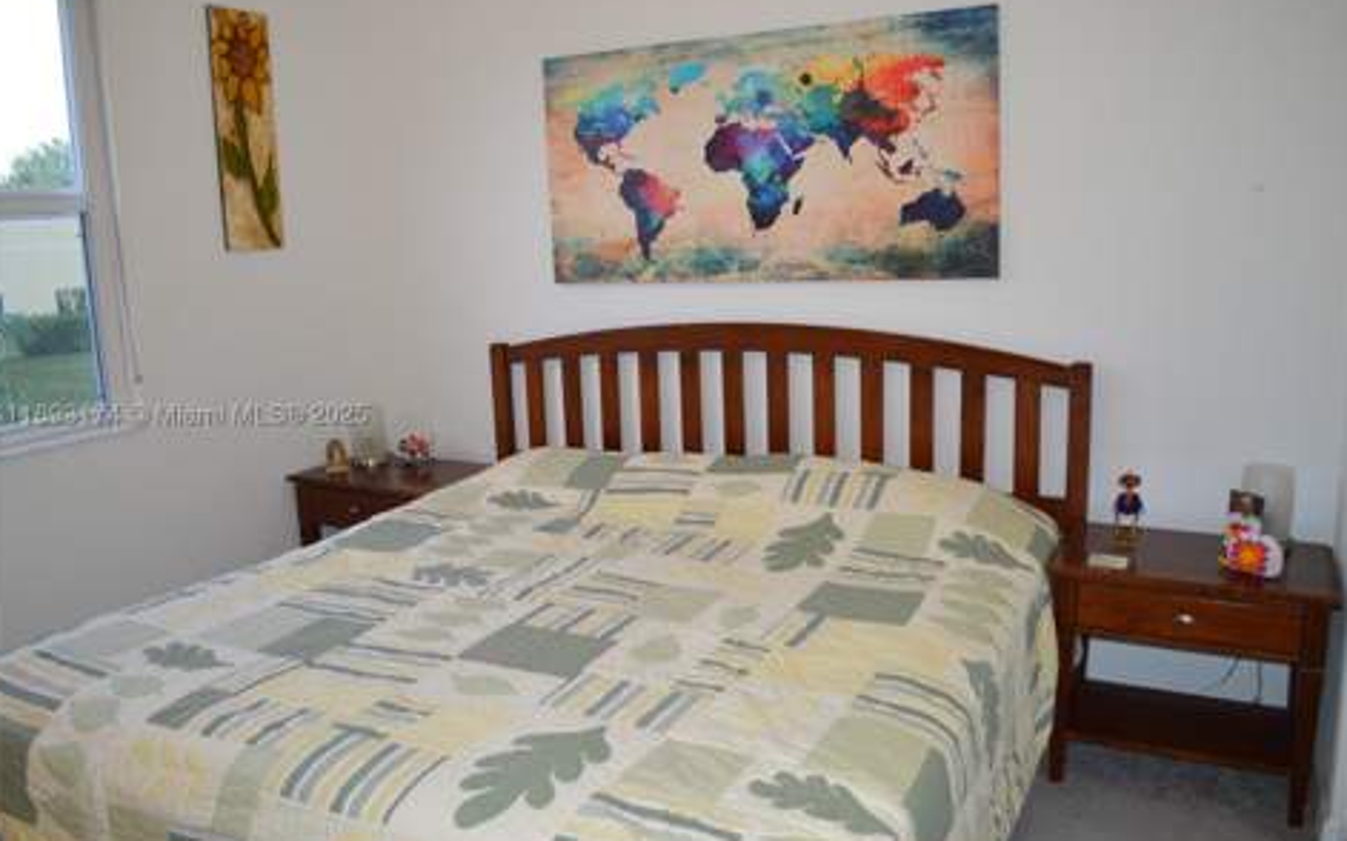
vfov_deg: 44.5
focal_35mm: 28
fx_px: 1028
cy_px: 418
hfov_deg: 66.5
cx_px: 669
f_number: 3.5
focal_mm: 18
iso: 400
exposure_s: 1/60
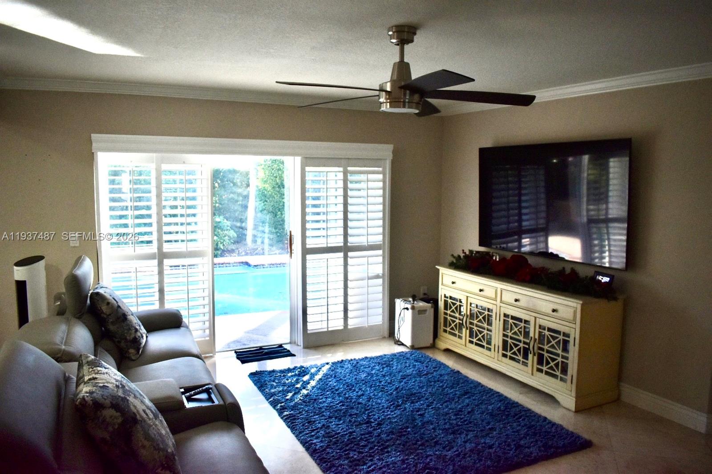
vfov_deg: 47.9
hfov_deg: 67.4
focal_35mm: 27
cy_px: 237
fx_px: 534
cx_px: 356
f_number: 3.5
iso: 900
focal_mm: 18
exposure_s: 1/500
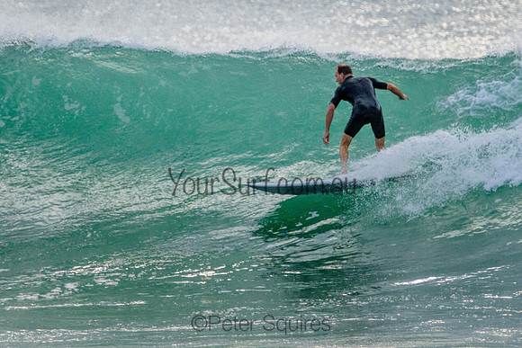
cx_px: 287
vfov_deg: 1.3
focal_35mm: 1095
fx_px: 15877
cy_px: 125
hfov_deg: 1.9
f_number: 11
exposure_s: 1/2000
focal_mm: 800
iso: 1250
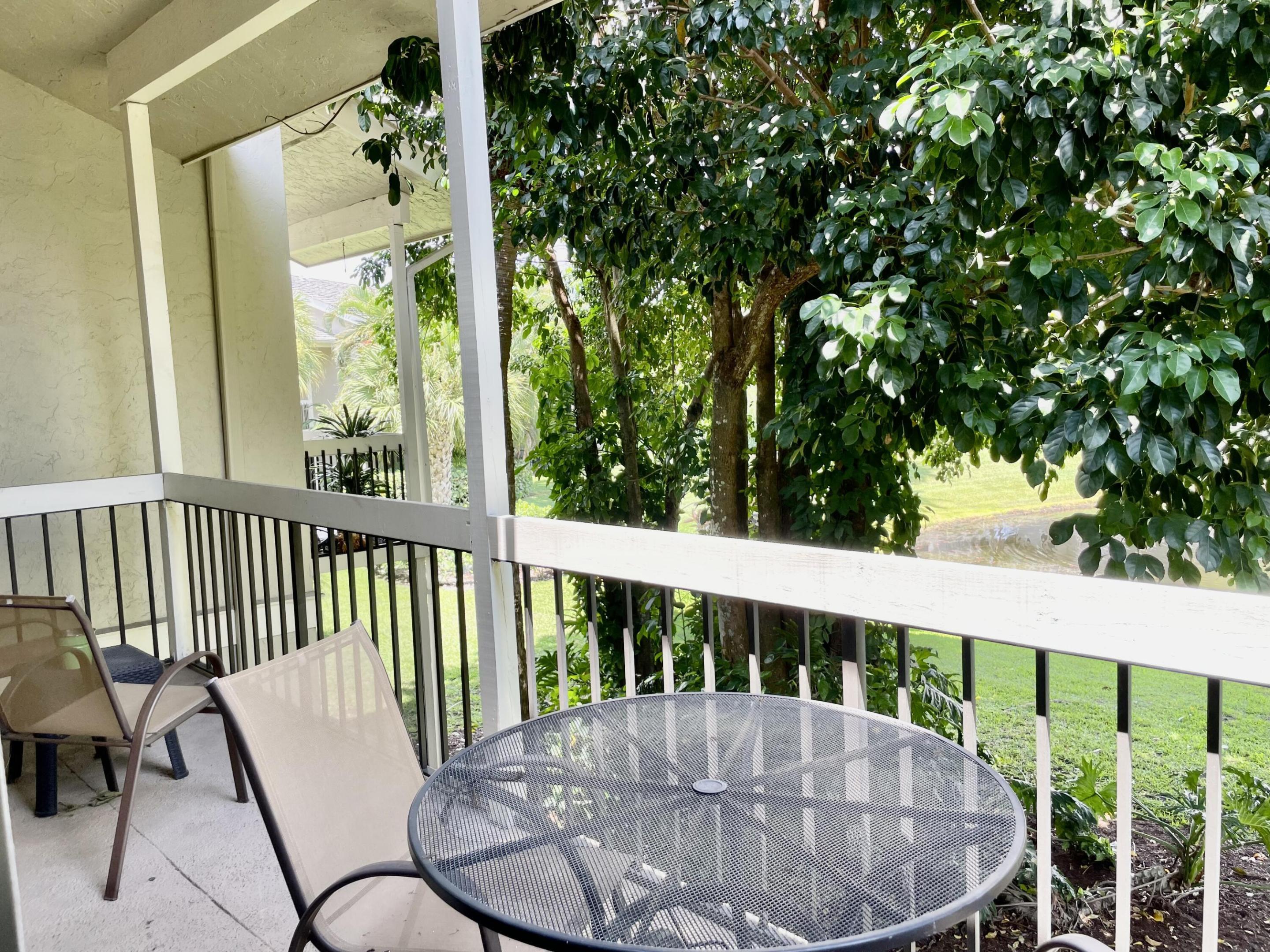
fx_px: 954
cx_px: 635
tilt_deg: -4.8
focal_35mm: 26
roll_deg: +2.2
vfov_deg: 53.1
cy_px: 476
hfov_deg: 67.3
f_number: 1.6
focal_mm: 4.2
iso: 32
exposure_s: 1/224
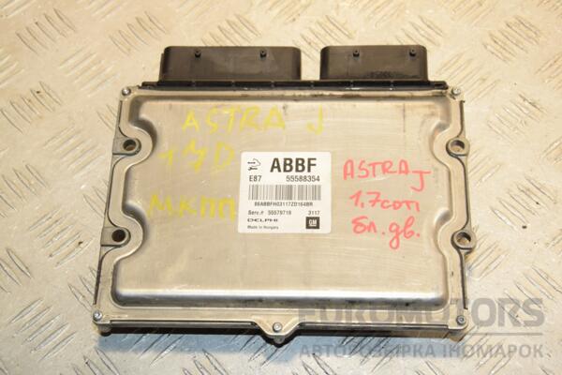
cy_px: 188
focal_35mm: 63
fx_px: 983
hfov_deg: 31.9
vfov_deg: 21.6
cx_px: 281
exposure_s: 1/200
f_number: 7.1
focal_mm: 42
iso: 800
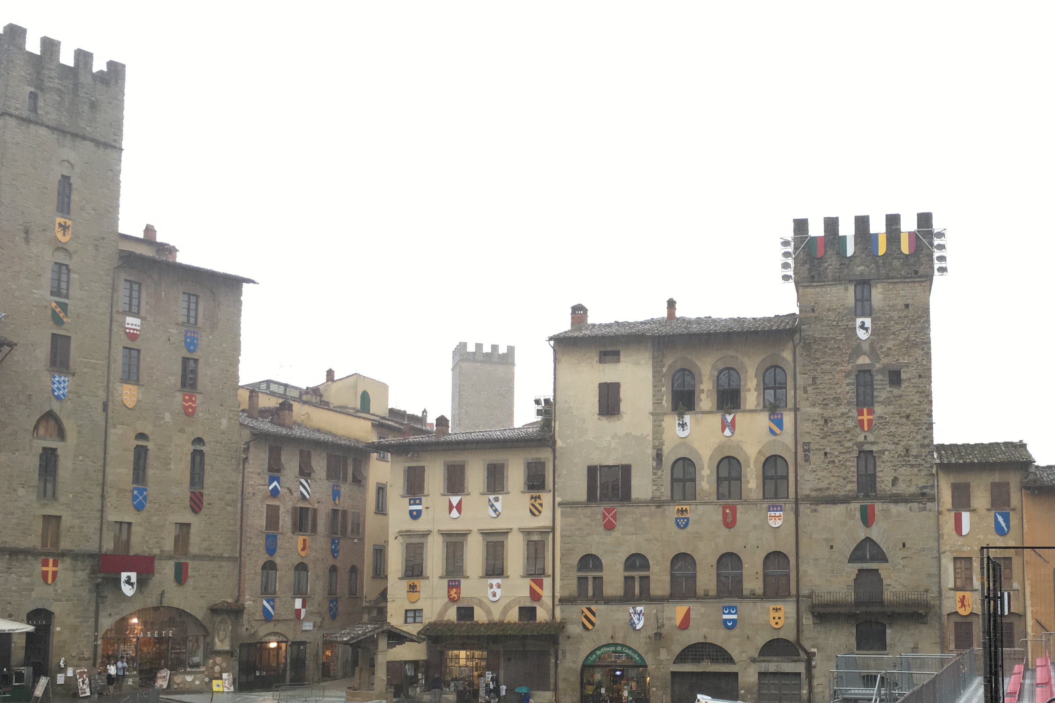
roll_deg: +0.0
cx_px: 709
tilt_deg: +6.5
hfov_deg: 46.6
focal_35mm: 41
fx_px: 1201
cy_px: 487
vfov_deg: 32.3
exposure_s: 1/33
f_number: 2.2
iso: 50
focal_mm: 4.15
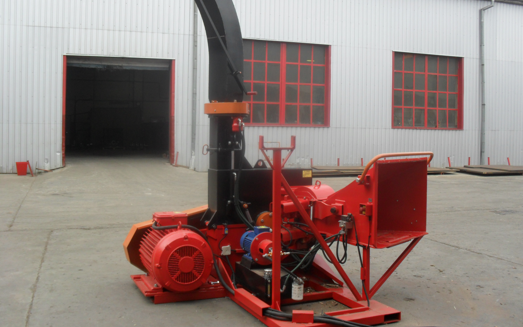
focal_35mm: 38
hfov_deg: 51.5
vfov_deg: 33.5
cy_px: 135
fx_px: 542
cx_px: 267
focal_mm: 6.3
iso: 100
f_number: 3.2
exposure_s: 1/250
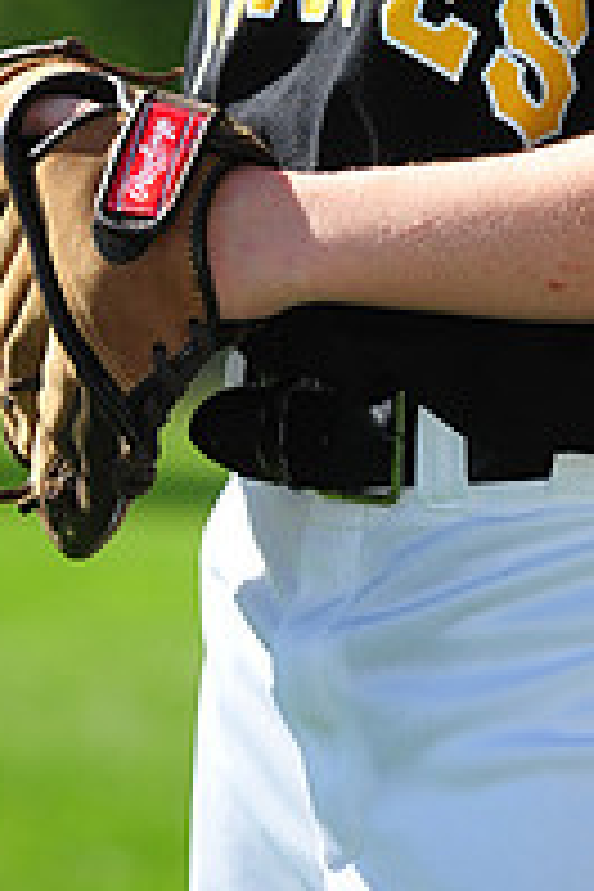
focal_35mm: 351
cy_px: -288
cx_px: 477
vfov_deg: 5.8
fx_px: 8687
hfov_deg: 3.9
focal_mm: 120
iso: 200
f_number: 5
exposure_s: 1/800
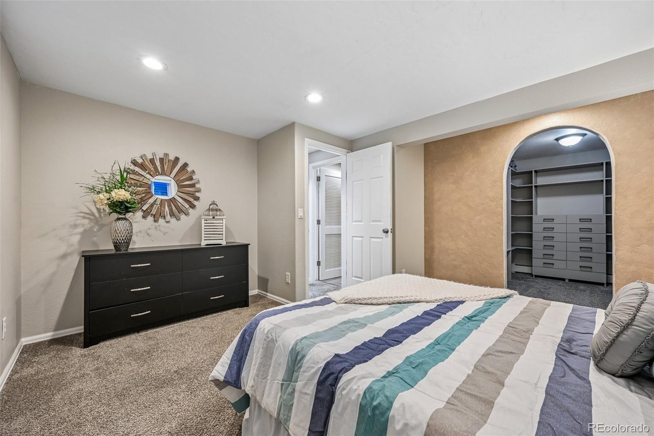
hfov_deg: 104.3
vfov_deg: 81.2
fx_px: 254
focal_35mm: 14
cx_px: 327
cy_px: 218
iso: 400
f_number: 9
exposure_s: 1/5
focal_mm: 14
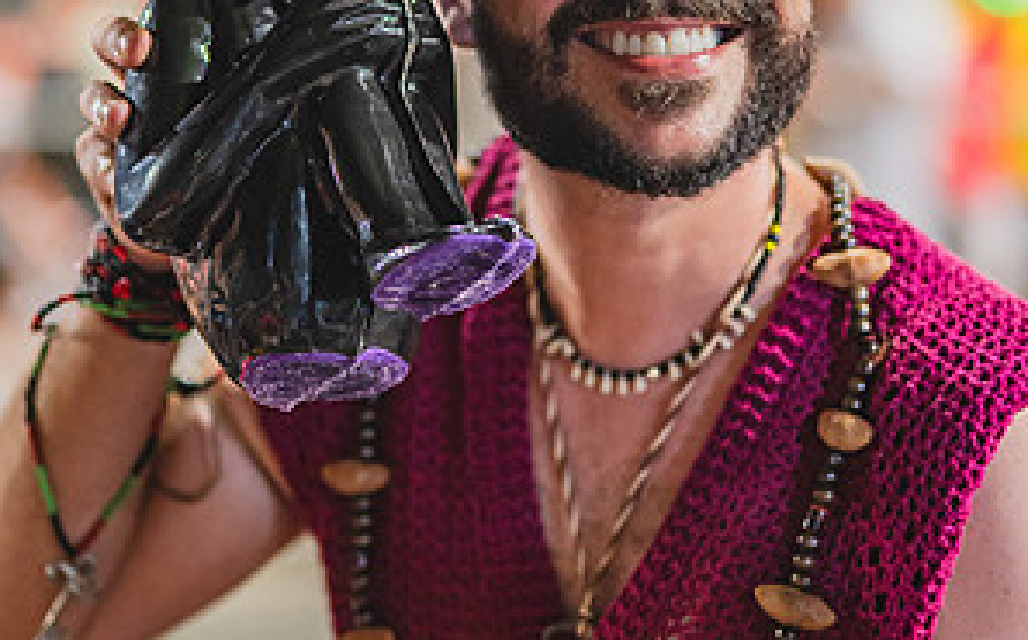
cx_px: 516
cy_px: 159
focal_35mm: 116
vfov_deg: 11.2
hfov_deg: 18.0
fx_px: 3247
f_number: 1.2
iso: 1600
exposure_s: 1/400
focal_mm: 50
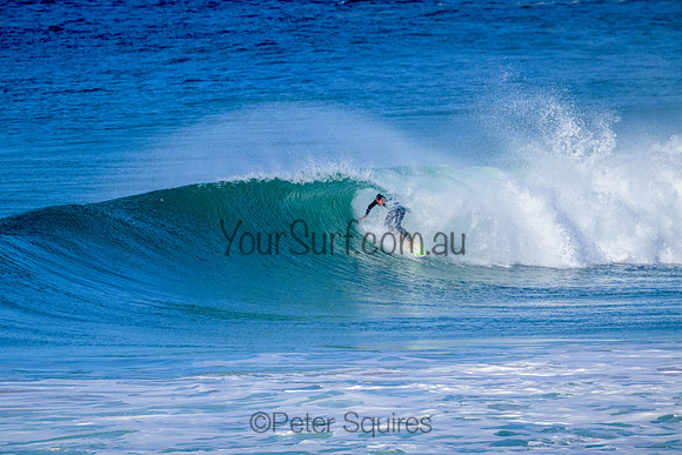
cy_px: 228
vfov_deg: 1.7
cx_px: 341
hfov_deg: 2.6
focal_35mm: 800
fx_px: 15158
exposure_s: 1/2000
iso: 1100
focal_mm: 800
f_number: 11
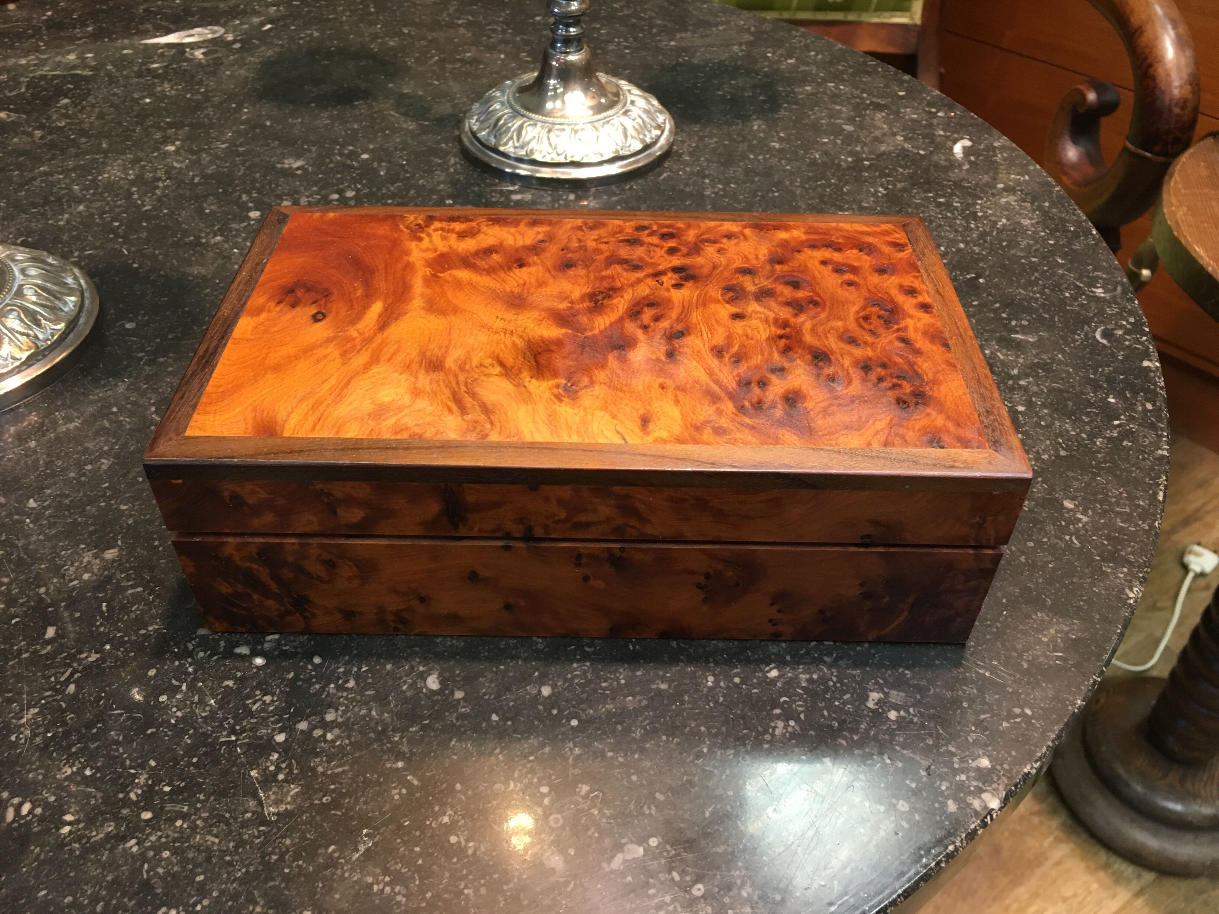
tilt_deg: -42.6
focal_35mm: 29
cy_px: 457
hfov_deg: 61.7
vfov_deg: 48.2
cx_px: 610
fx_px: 1021
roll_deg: -1.2
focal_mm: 4.15
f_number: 2.2
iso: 125
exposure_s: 1/33
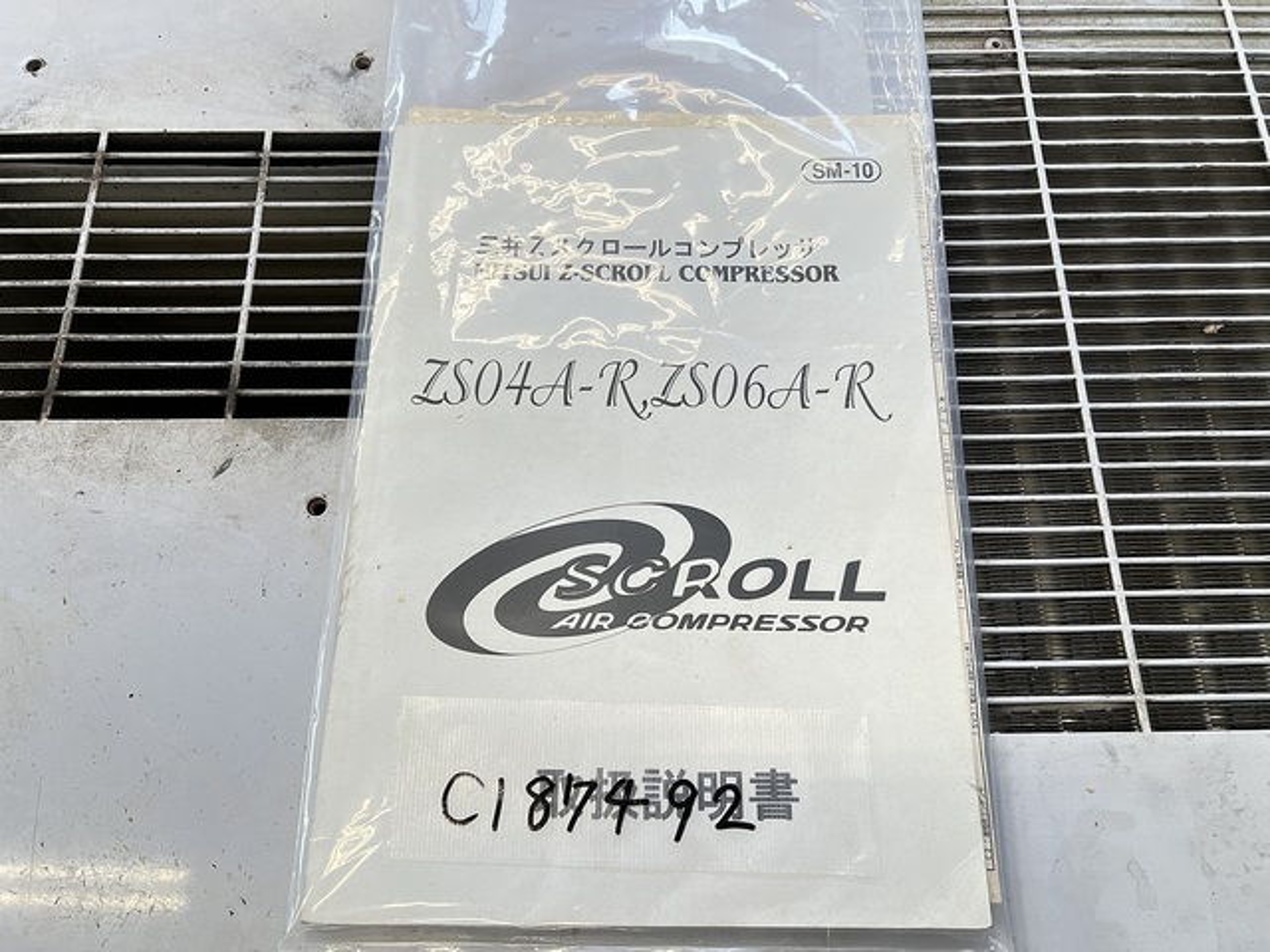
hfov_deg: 67.3
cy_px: 476
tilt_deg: -70.9
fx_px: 954
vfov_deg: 53.1
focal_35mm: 26
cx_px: 635
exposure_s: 1/121
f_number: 1.5
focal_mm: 5.7
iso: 125
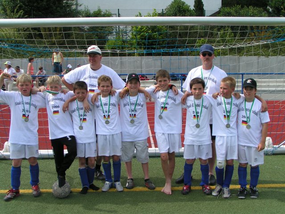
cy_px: 107
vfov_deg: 33.6
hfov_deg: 43.9
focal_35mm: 43
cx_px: 142
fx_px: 354
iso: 50
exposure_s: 1/250
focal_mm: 6.6
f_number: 5.6
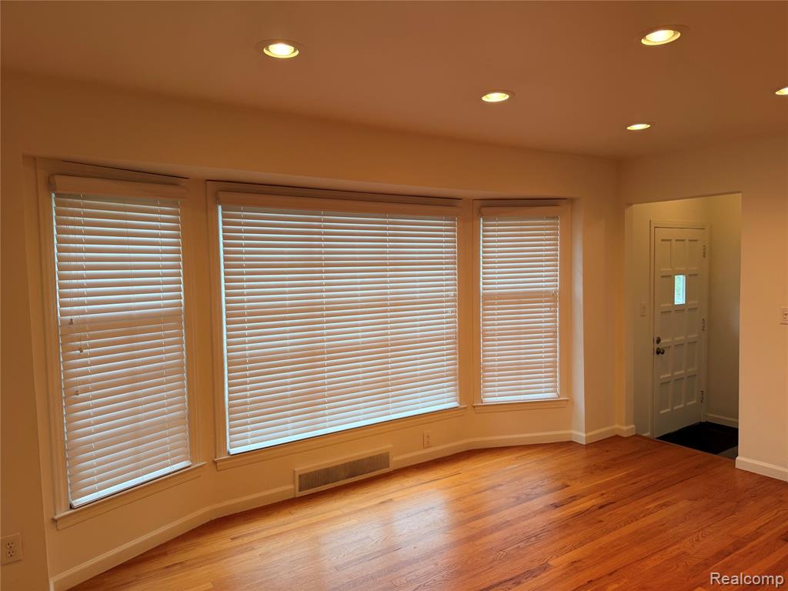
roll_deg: +2.2
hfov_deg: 71.6
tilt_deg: -4.2
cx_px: 394
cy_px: 296
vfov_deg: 56.8
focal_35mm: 24
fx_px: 546
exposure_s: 1/120
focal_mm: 6.76
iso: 125
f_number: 1.78
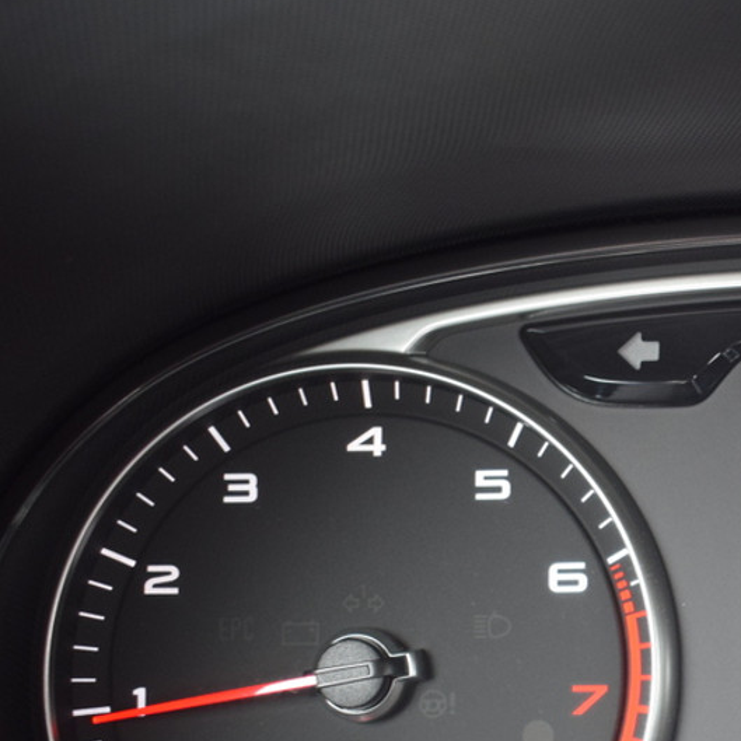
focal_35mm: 81
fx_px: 1962
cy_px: 589
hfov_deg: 20.0
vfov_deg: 21.1
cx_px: 902
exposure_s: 1/60
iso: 800
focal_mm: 24
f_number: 4
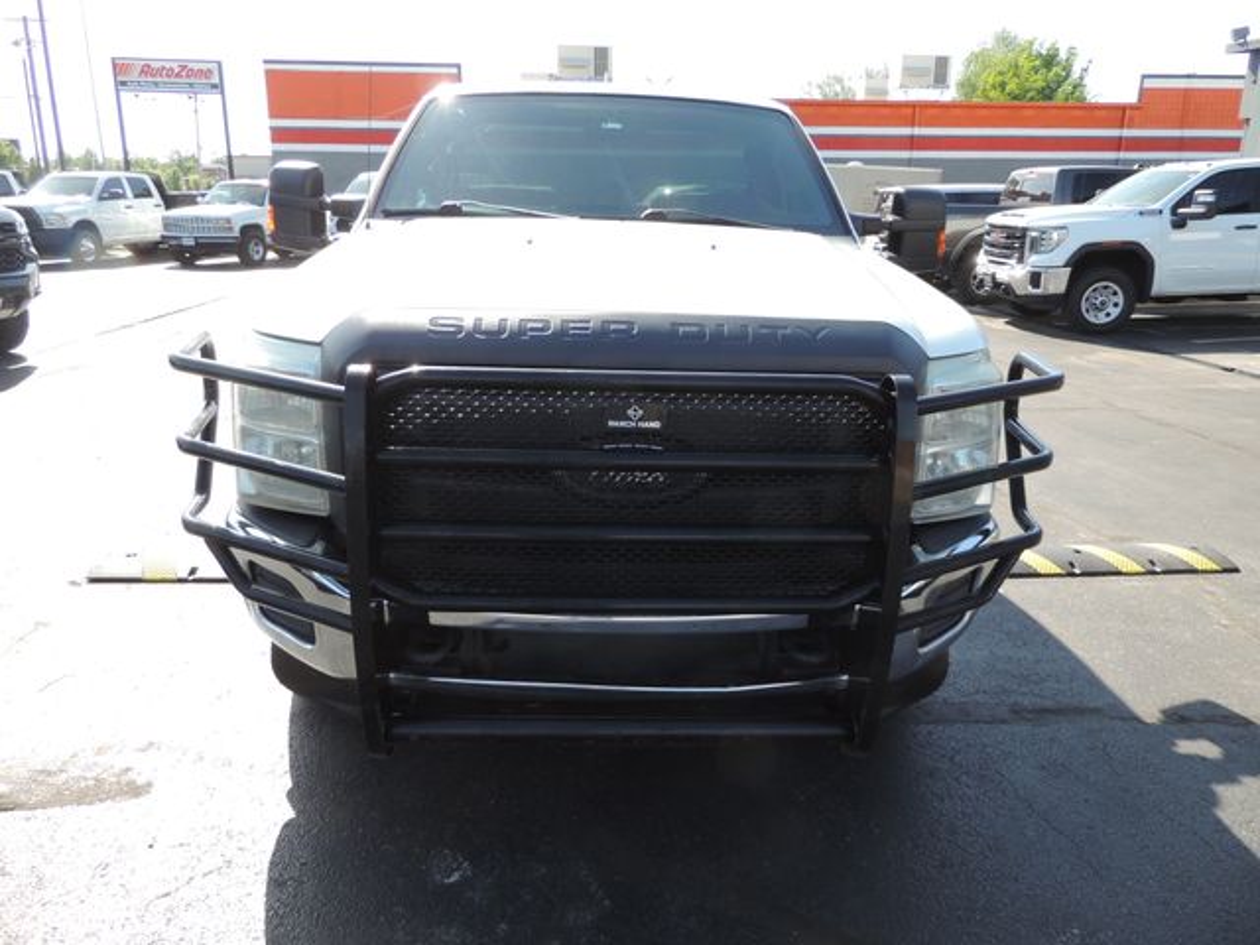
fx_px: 874
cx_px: 630
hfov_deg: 71.6
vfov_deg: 56.8
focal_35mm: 24
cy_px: 472
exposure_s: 1/320
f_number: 3
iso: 80
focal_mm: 4.3
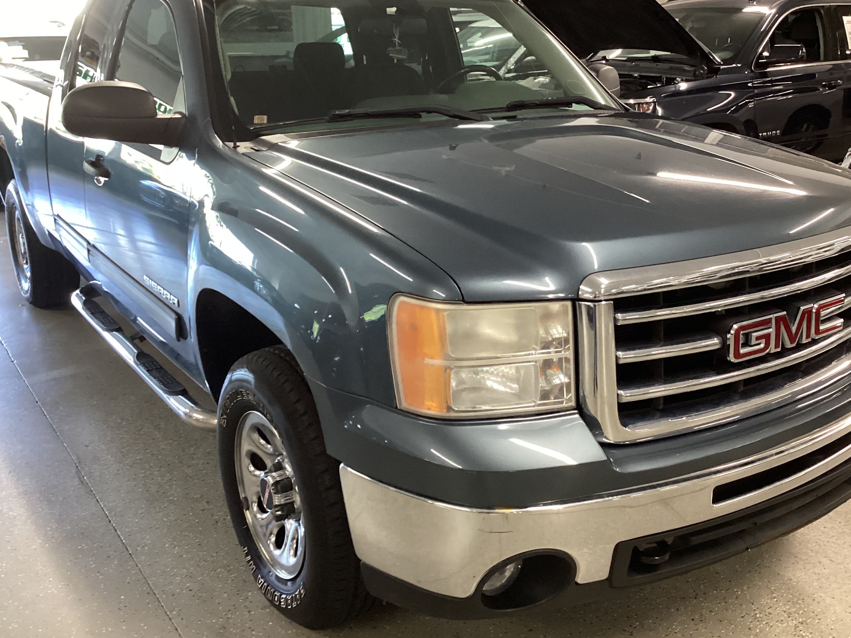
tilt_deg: -17.4
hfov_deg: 51.3
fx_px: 885
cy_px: 287
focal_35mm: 36
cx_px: 461
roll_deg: +0.3
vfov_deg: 39.6
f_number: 2.4
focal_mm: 3.3
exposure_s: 1/50
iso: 250
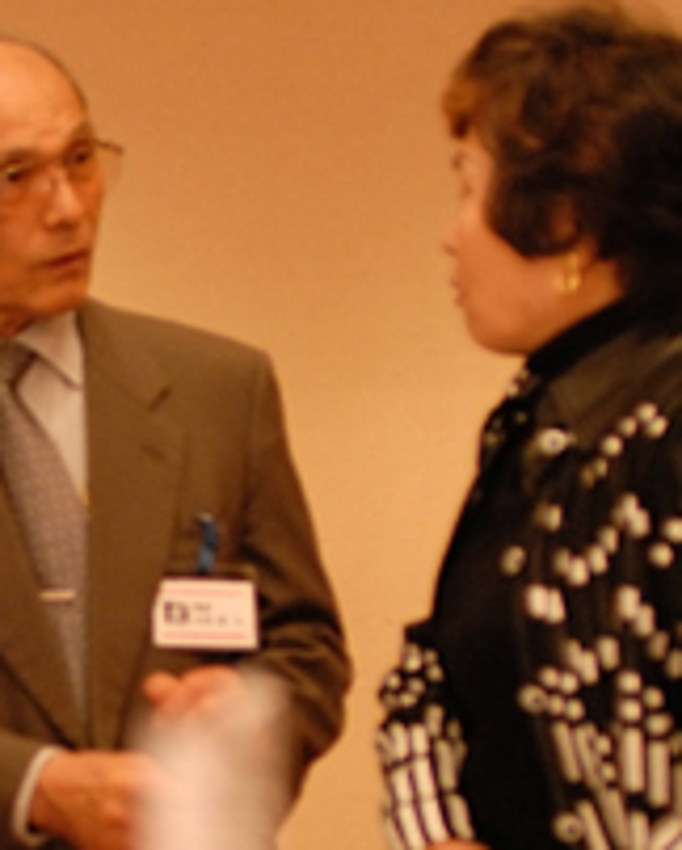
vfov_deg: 15.4
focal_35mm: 125
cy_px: 558
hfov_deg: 12.3
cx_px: 55
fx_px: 3149
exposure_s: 1/80
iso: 800
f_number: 2
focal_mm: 28
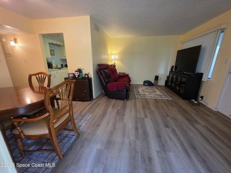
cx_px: 116
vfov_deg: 89.9
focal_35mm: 13
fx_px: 87
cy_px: 86
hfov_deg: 106.2
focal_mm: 2.2
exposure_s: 1/60
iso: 200
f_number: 1.9
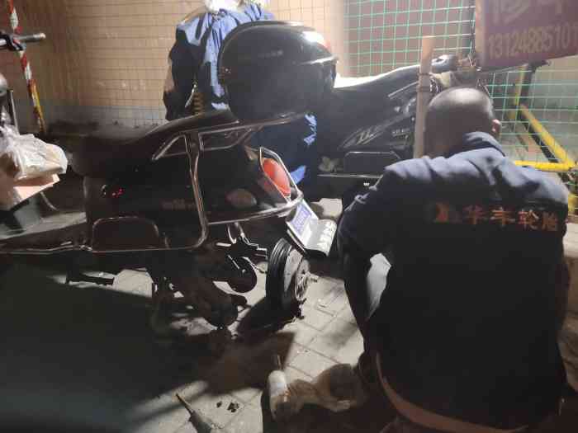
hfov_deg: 61.7
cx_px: 289
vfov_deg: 48.2
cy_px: 216
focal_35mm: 29
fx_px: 484
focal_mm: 4.27
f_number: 1.8
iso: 819
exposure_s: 1/17
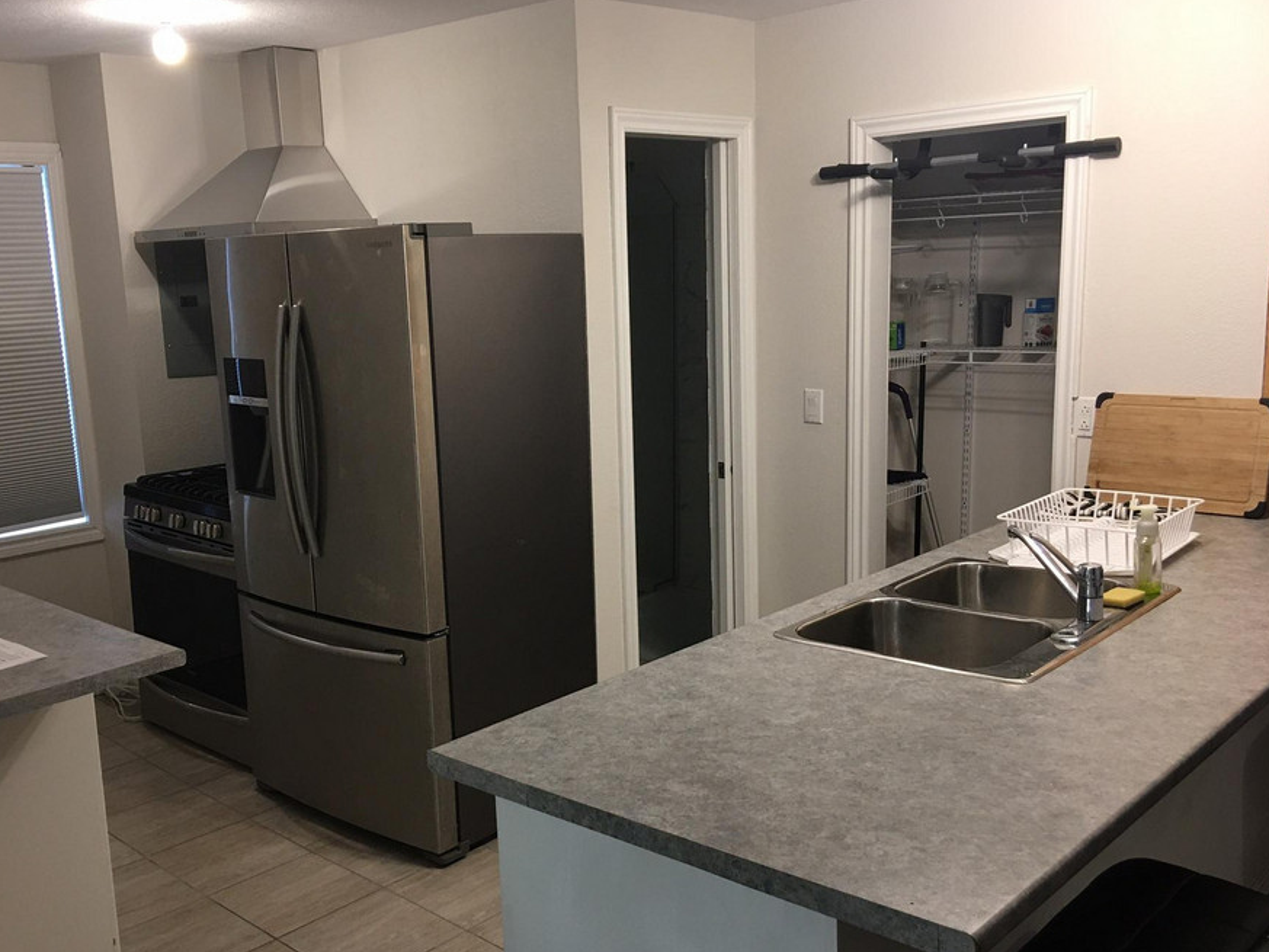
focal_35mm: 34
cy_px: 528
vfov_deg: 41.7
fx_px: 1247
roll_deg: +2.6
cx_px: 542
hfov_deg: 53.7
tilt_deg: -11.8
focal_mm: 4.15
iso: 40
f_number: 2.2
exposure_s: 1/15
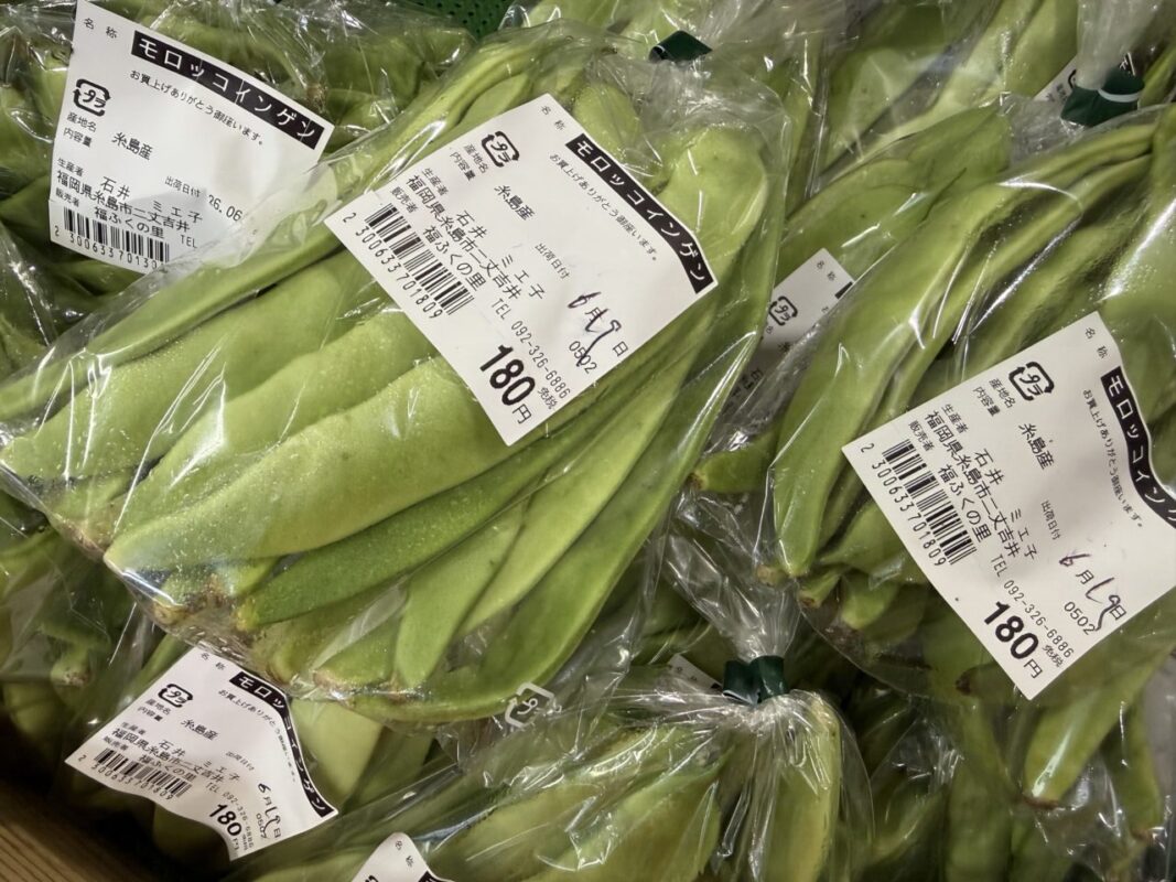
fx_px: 815
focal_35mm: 24
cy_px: 441
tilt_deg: -69.8
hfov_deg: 71.6
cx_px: 588
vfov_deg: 56.8
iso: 160
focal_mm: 2.22
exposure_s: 1/60
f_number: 2.2
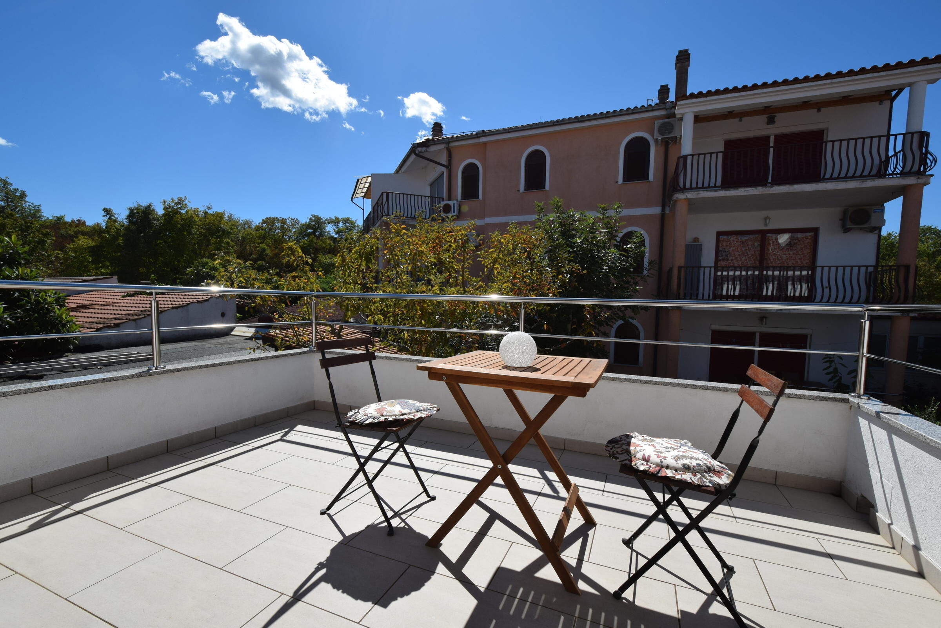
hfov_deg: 100.4
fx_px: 392
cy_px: 314
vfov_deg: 77.3
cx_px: 470
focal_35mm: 15
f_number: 10
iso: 200
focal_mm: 10
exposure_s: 1/500
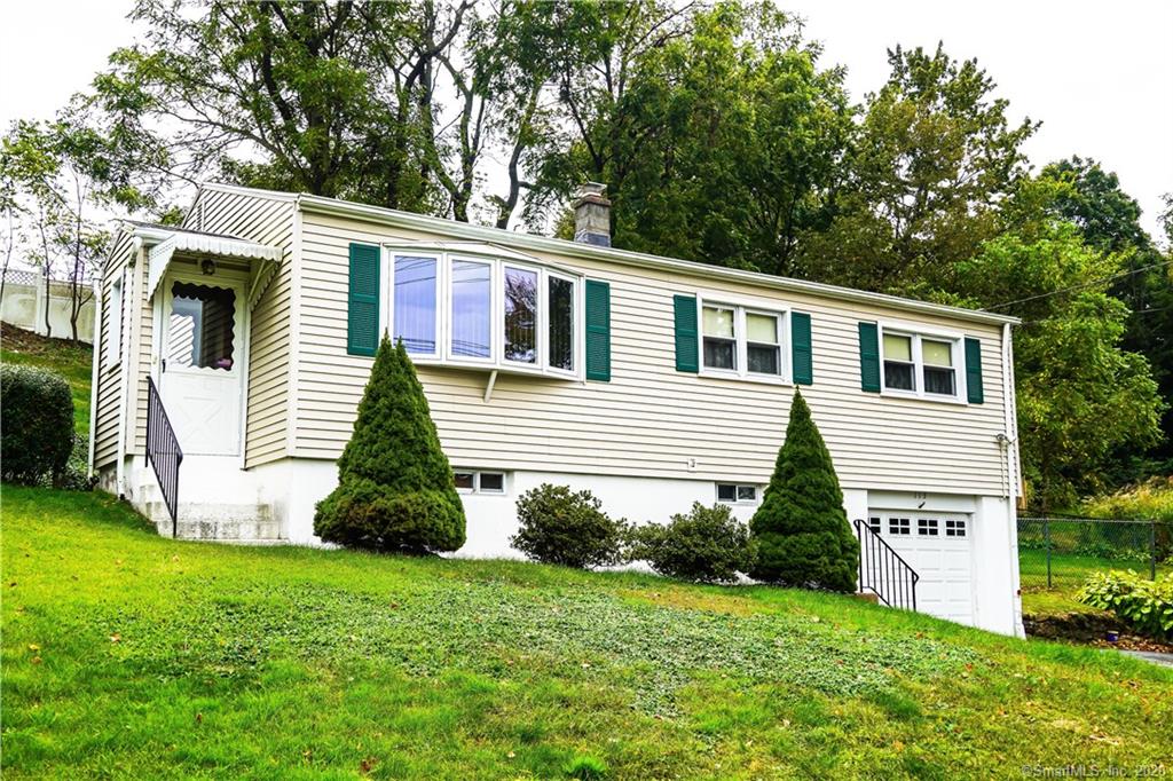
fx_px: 1221
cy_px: 390
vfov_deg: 35.5
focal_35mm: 38
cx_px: 586
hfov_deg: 51.3
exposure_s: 1/320
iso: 100
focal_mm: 25
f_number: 5
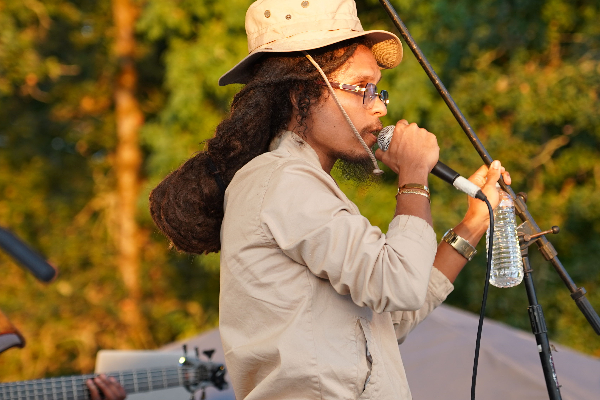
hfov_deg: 11.1
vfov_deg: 7.4
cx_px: 264
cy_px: 125
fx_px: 3100
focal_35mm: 186
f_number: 4
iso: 400
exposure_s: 1/160
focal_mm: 105
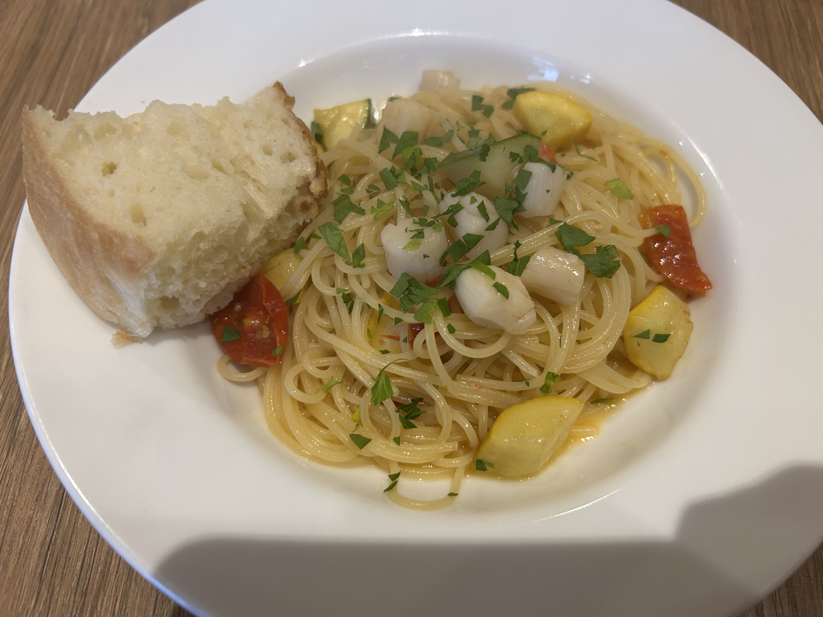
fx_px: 618
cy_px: 308
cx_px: 412
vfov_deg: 53.1
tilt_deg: -59.4
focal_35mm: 26
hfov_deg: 67.3
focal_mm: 5.7
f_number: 1.5
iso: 100
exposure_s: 1/100
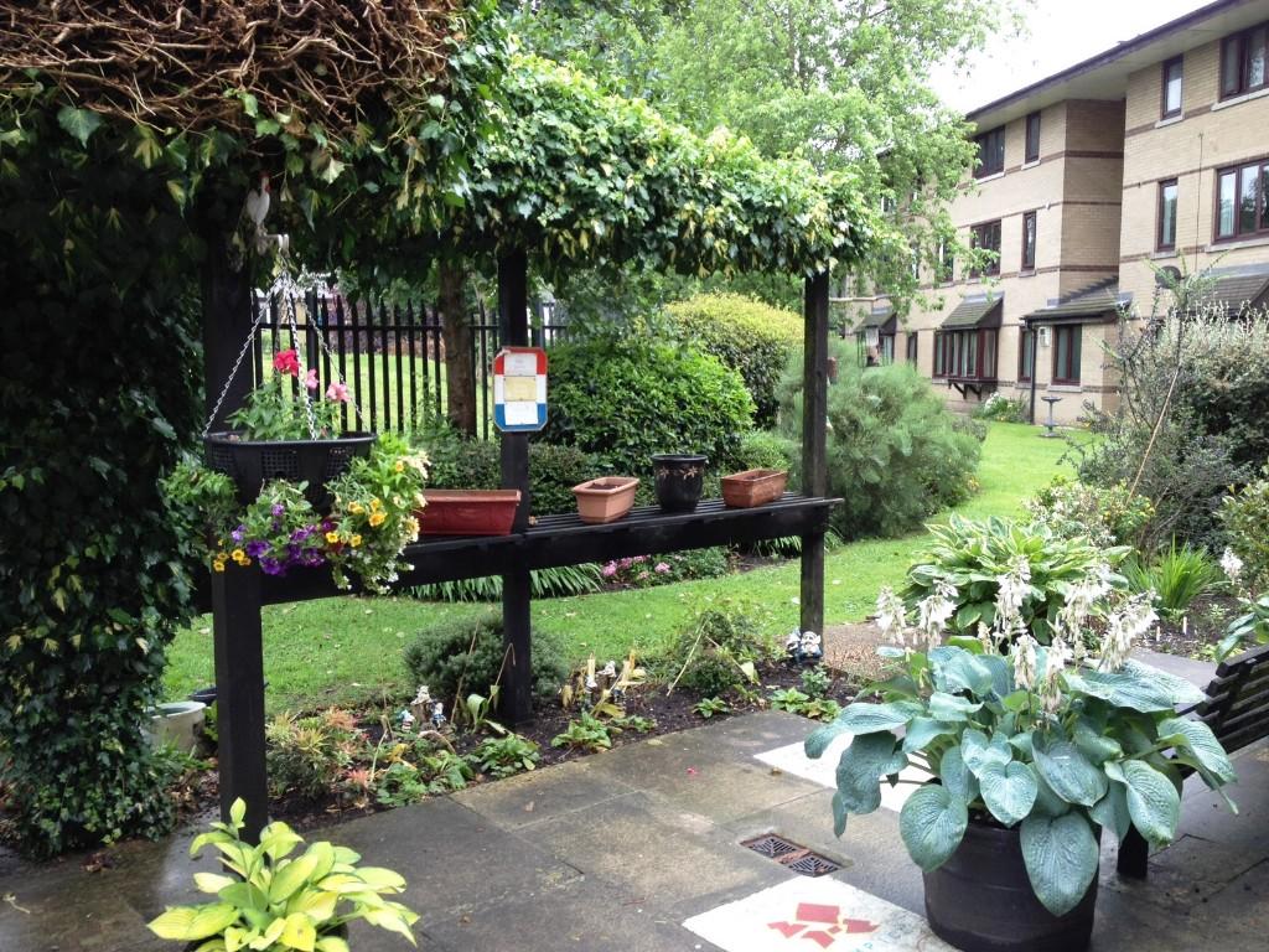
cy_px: 476
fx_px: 1283
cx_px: 634
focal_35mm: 35
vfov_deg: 40.7
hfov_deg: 52.6
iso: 50
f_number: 2.4
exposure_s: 1/60
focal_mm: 4.28
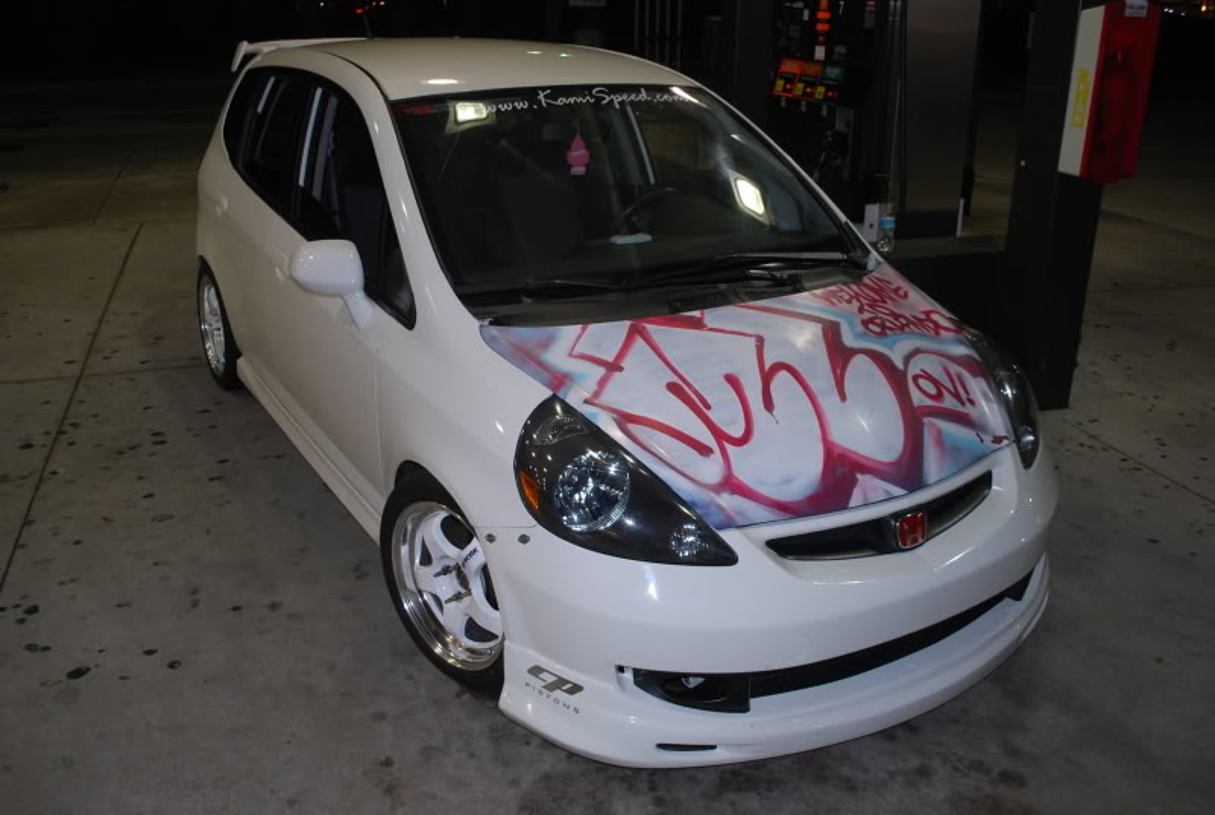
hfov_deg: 57.1
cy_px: 408
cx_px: 608
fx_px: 1116
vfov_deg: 40.1
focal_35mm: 33
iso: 200
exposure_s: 1/60
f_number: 4
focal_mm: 22
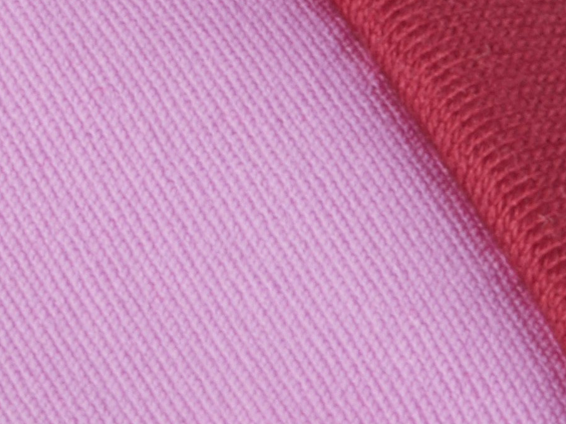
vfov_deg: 1.8
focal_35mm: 823
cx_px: -295
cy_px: -528
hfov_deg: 2.4
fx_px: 13455
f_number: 40
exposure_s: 1/20
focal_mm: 105
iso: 200
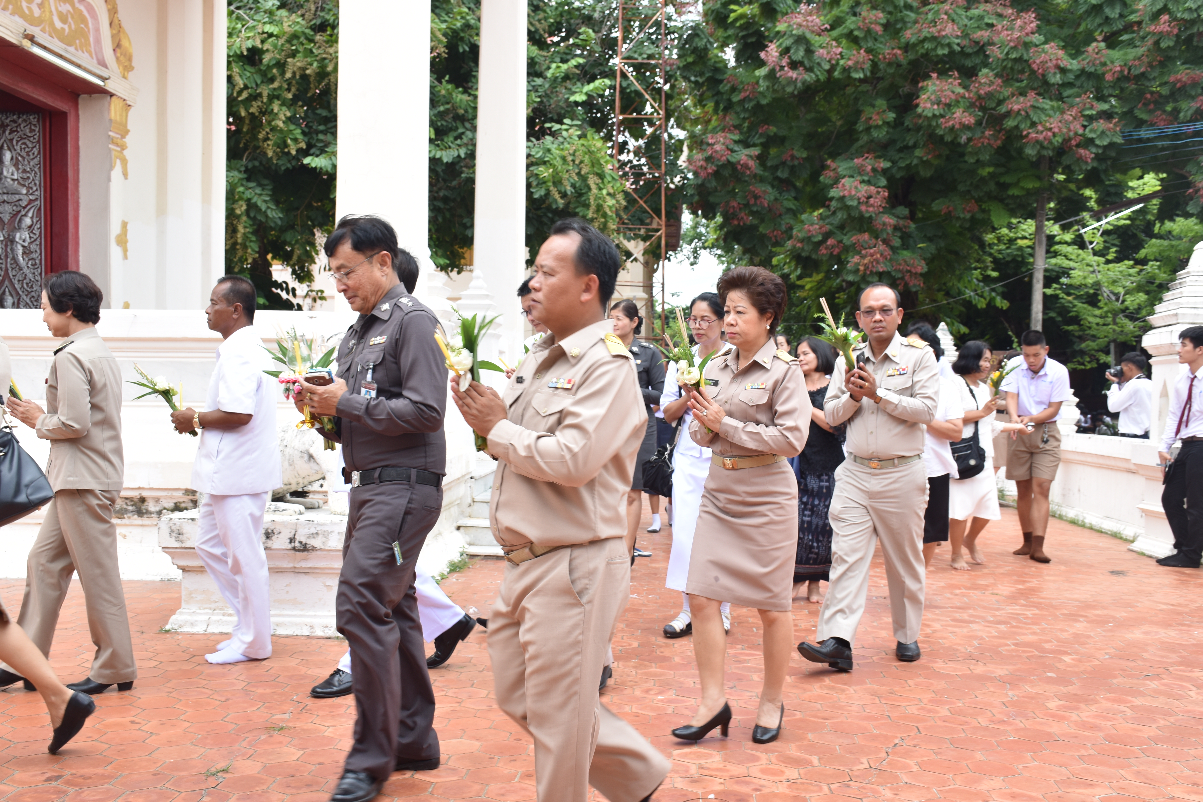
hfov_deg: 51.9
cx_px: 603
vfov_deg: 35.9
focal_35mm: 37
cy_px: 409
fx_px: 1236
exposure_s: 1/250
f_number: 8
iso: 200
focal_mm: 24
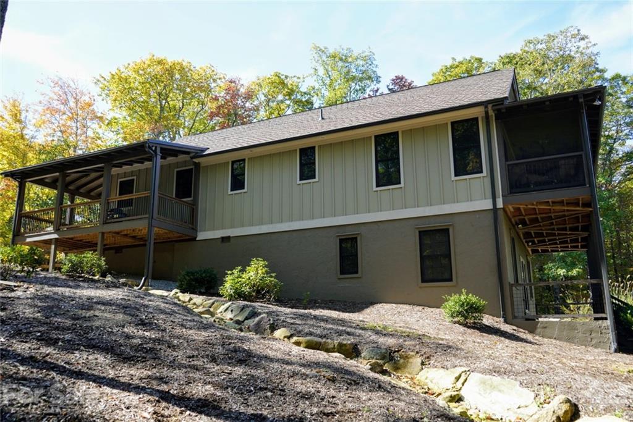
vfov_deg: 45.0
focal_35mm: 29
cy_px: 211
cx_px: 316
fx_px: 510
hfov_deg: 63.7
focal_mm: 29
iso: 100
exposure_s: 1/125
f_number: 4.5
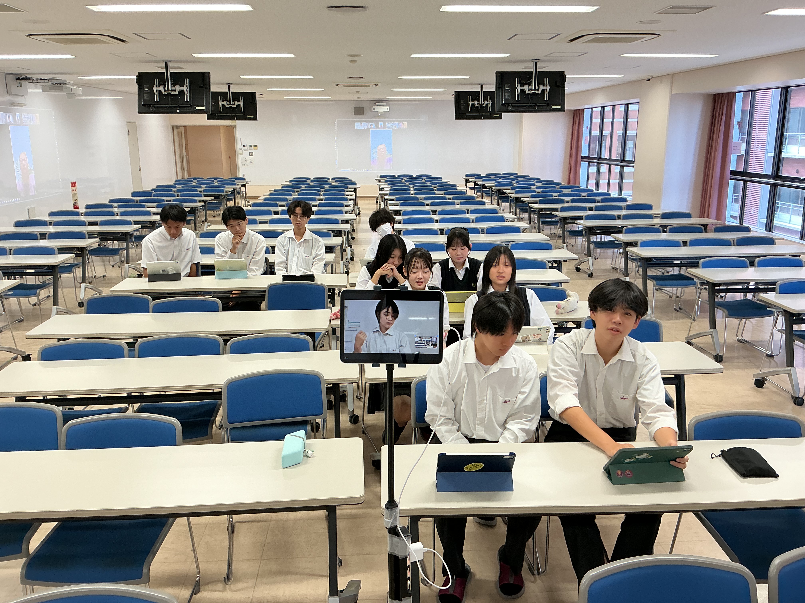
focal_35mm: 29
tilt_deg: -13.8
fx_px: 674
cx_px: 402
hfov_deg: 61.7
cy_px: 302
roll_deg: +0.0
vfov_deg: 48.2
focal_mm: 3
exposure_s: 1/60
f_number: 1.8
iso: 50
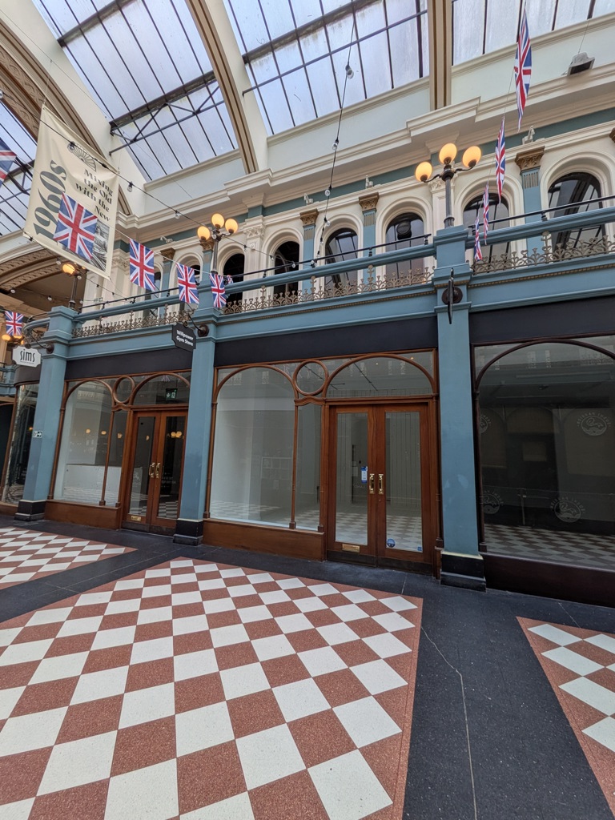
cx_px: 308
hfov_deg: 85.7
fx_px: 332
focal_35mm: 14
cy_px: 410
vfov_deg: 102.1
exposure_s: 1/174
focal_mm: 1.85
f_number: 2.2
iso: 45
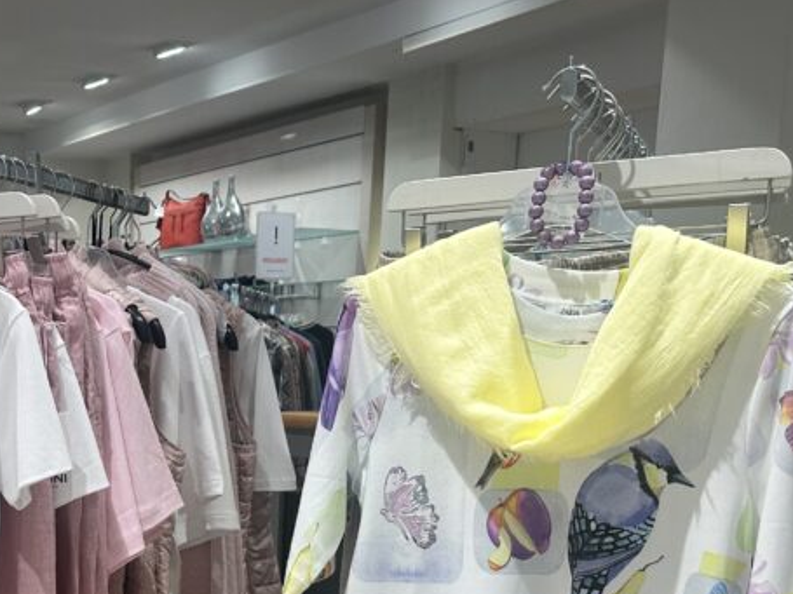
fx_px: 1237
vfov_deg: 25.7
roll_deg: -0.3
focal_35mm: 54
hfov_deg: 33.7
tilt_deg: -10.3
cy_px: 592
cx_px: 85
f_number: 1.78
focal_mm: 6.86
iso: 64
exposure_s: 1/188
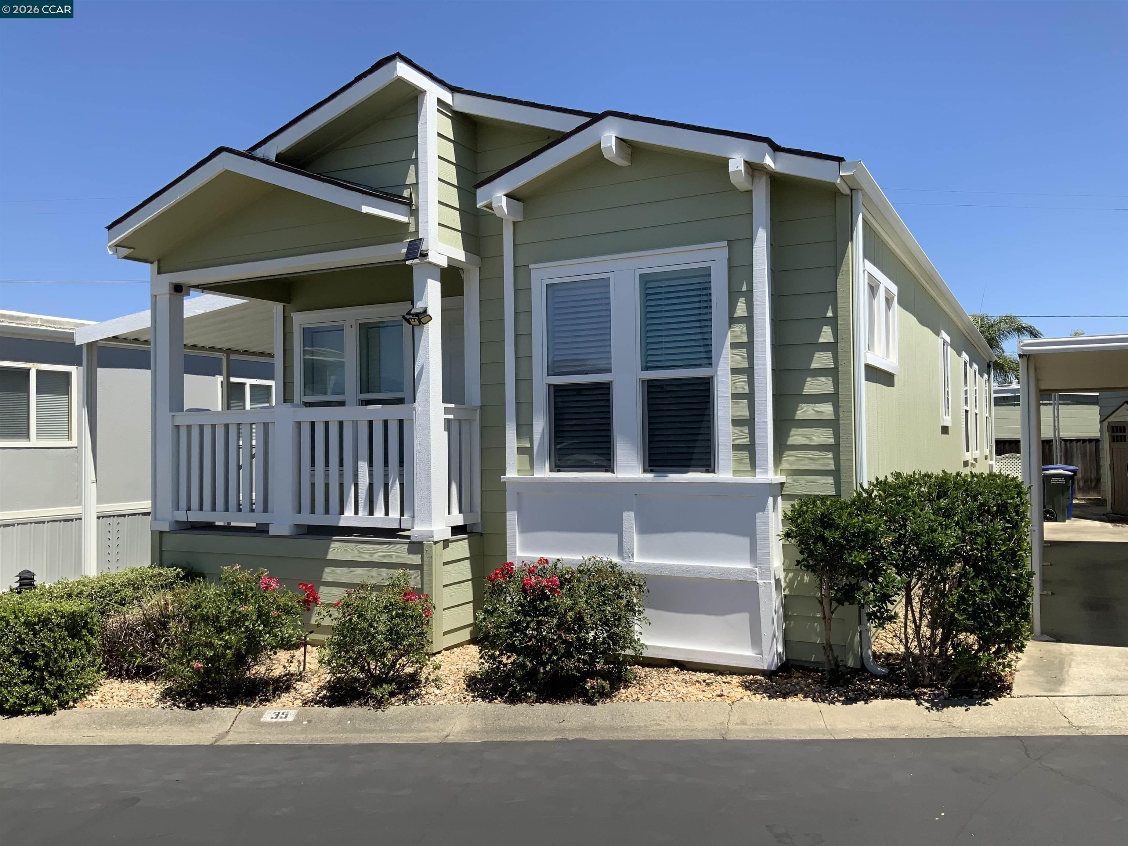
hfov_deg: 61.7
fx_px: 945
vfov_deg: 48.2
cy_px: 423
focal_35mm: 29
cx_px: 564
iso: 16
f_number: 1.8
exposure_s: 1/1912
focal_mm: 3
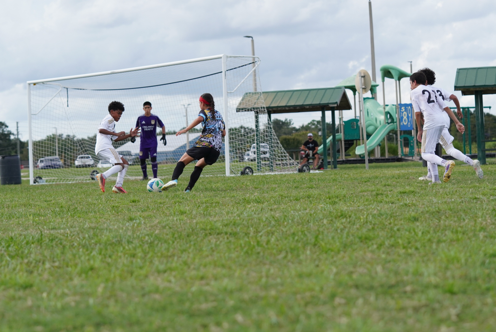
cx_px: 248
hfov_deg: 19.4
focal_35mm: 105
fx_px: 1448
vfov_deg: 13.1
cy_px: 166
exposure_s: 1/2000
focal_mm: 70
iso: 400
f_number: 4
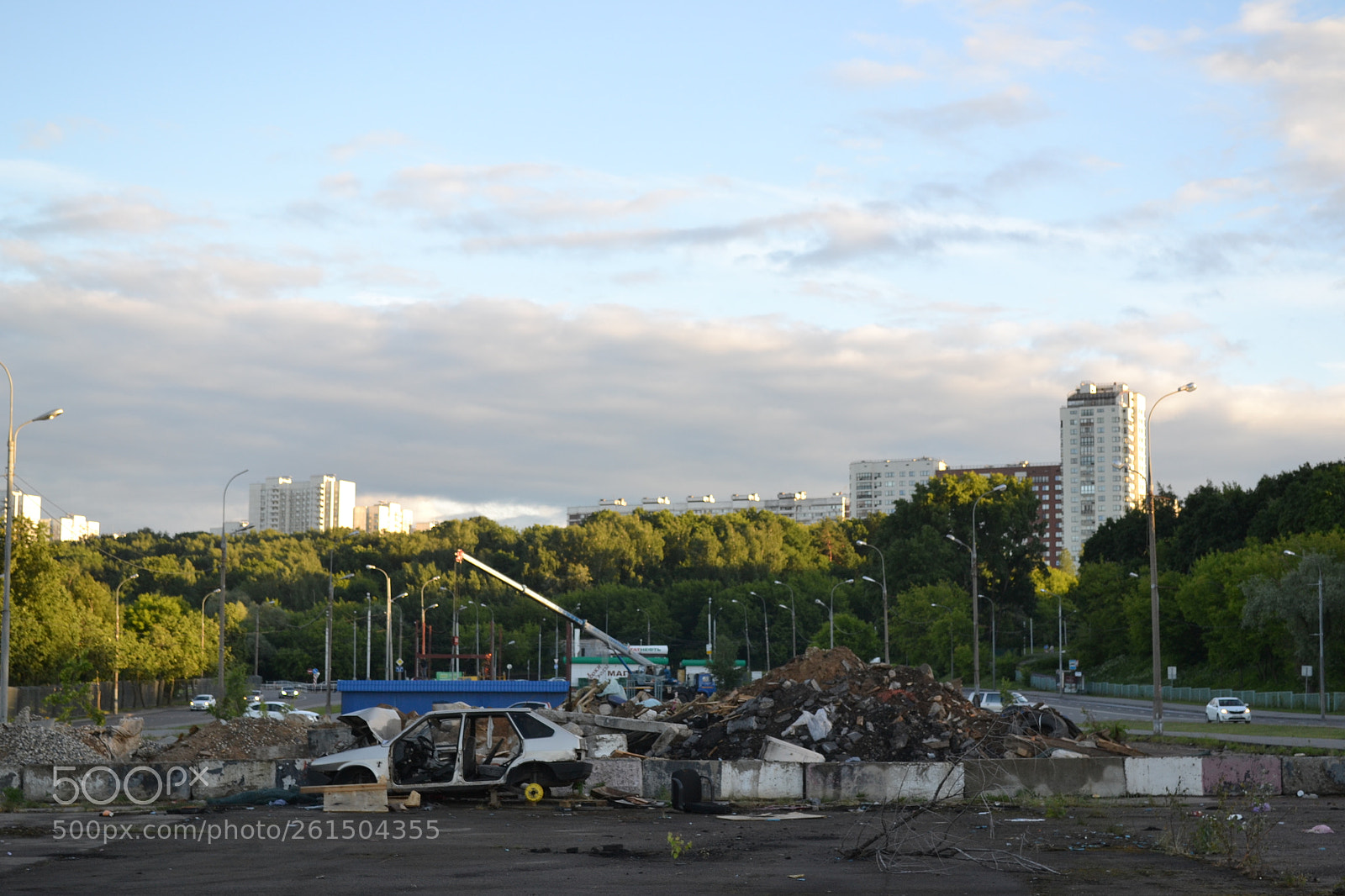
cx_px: 672
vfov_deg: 22.6
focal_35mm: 60
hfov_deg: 33.4
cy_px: 448
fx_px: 2241
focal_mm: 40
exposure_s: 1/125
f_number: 5.6
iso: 160
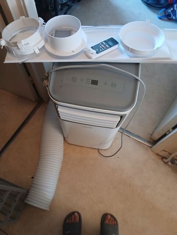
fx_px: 177
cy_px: 118
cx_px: 88
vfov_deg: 67.3
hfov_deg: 53.1
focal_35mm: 26
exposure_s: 1/25
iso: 500
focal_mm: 3.98
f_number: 1.8
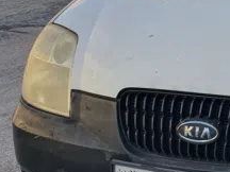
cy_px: 59
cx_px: 305
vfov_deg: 19.1
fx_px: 512
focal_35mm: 77
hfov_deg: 22.5
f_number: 2.4
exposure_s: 1/1188
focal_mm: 4.3
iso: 50
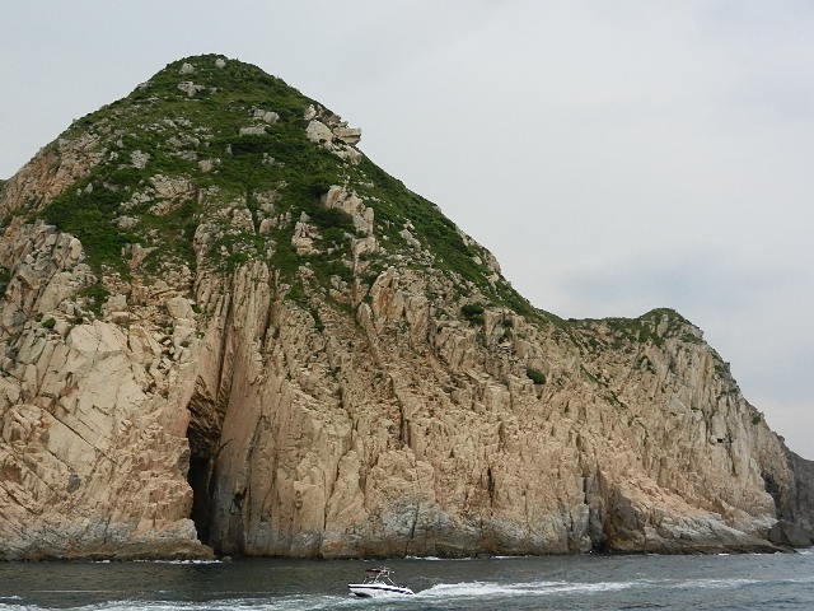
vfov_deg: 32.2
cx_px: 407
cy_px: 306
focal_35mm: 45
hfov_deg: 42.1
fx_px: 1058
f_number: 4.2
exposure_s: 1/125
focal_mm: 8.2
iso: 160
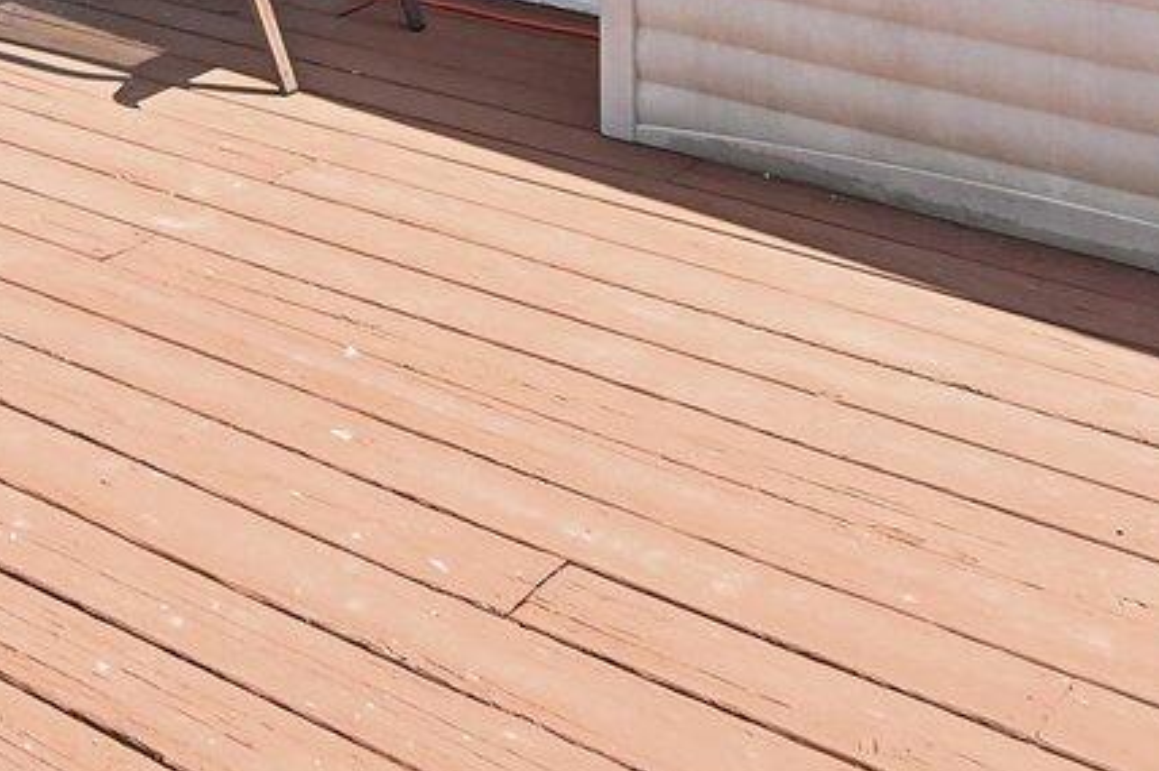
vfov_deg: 16.9
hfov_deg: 25.7
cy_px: -607
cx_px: -363
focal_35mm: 67
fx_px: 2156
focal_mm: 14
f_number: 4
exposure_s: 1/2000
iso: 400
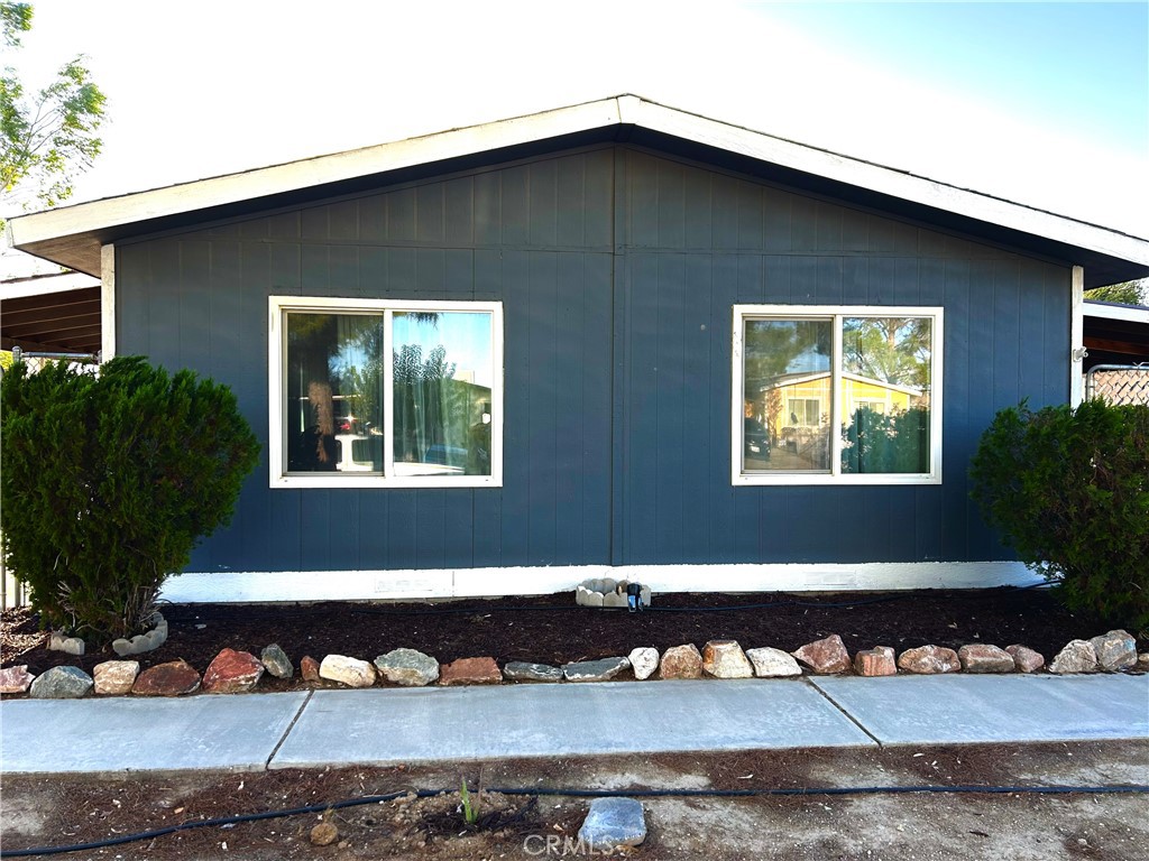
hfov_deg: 67.3
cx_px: 574
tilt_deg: -0.2
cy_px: 430
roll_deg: +1.5
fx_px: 863
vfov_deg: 53.1
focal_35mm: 26
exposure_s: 1/468
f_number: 1.5
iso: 50
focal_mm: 5.7
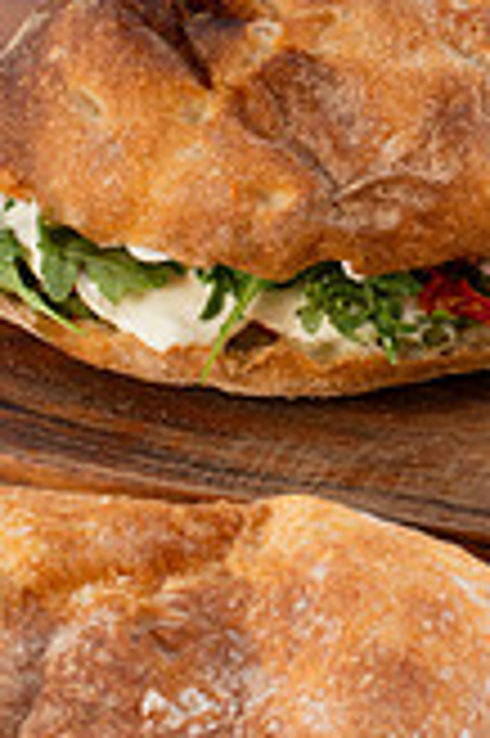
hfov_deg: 9.9
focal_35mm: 137
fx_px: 2803
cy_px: 45
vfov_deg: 14.8
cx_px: 459
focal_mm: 50
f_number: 11
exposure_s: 1/100
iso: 200
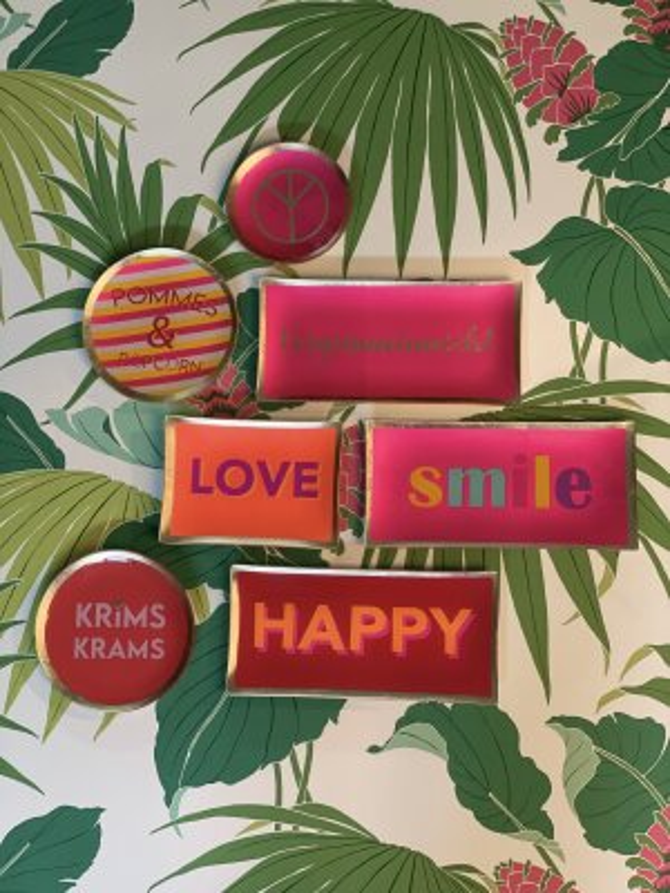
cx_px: 335
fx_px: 1342
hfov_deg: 28.0
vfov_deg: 36.8
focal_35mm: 52
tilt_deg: -81.3
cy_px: 446
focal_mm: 6
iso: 160
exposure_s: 1/50
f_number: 2
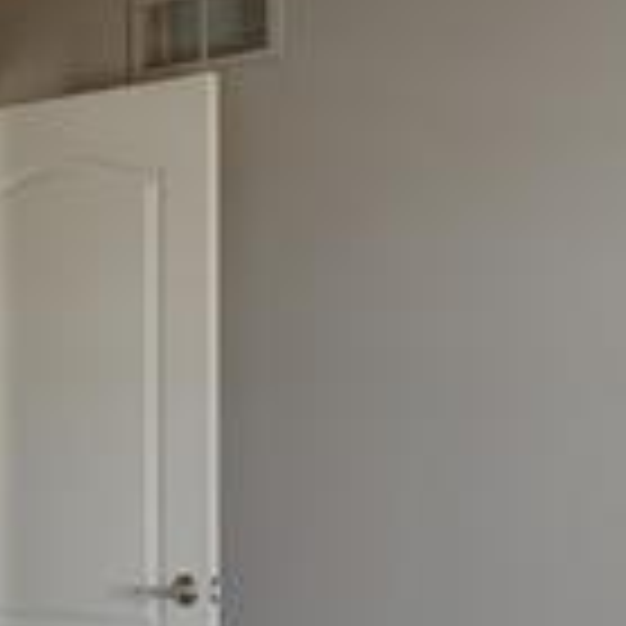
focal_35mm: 94
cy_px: 477
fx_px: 1923
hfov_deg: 17.0
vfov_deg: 18.4
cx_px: -261
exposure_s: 1/10
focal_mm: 10
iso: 400
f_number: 8
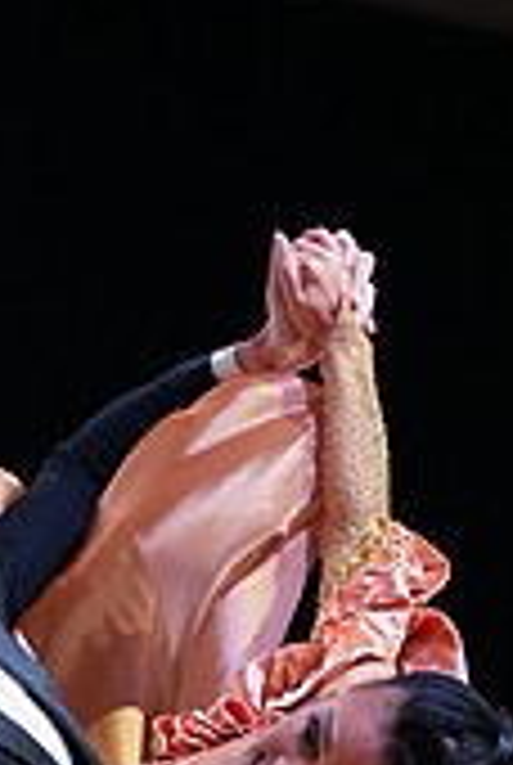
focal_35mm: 351
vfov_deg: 5.8
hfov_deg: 3.9
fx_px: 7472
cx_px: -70
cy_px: 1076
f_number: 4
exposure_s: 1/320
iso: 2500
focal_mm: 103
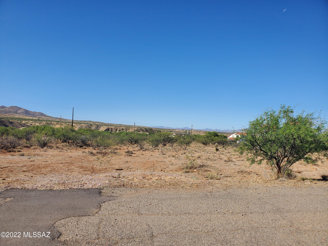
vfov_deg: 53.1
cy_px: 123
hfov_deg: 67.3
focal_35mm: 26
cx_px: 164
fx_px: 246
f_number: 2.4
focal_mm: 4.3
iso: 50
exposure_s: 1/1769
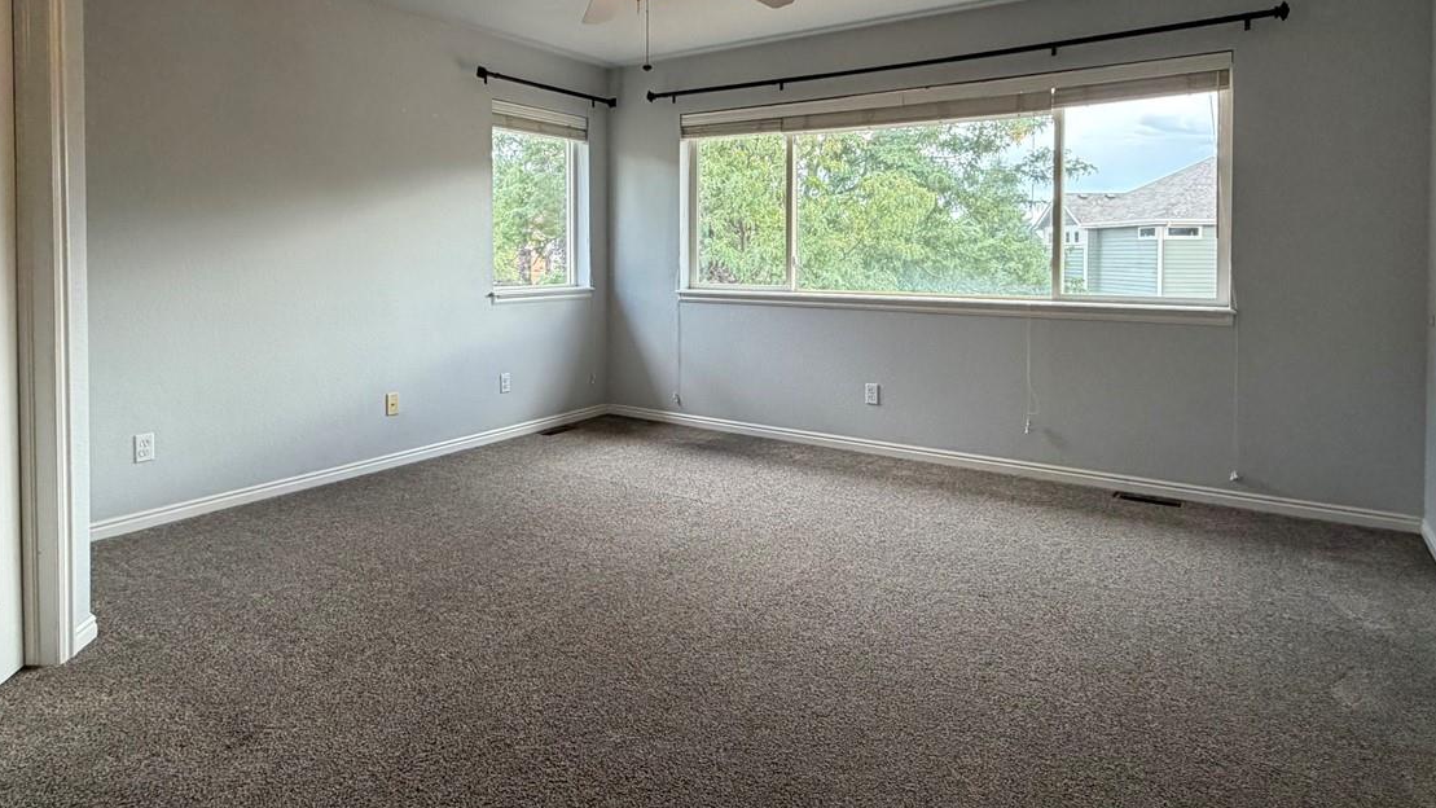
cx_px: 668
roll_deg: +0.6
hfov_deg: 81.1
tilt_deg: -2.2
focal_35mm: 22
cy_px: 269
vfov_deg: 50.6
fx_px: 838
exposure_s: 1/120
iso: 250
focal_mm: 2.22
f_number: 2.2
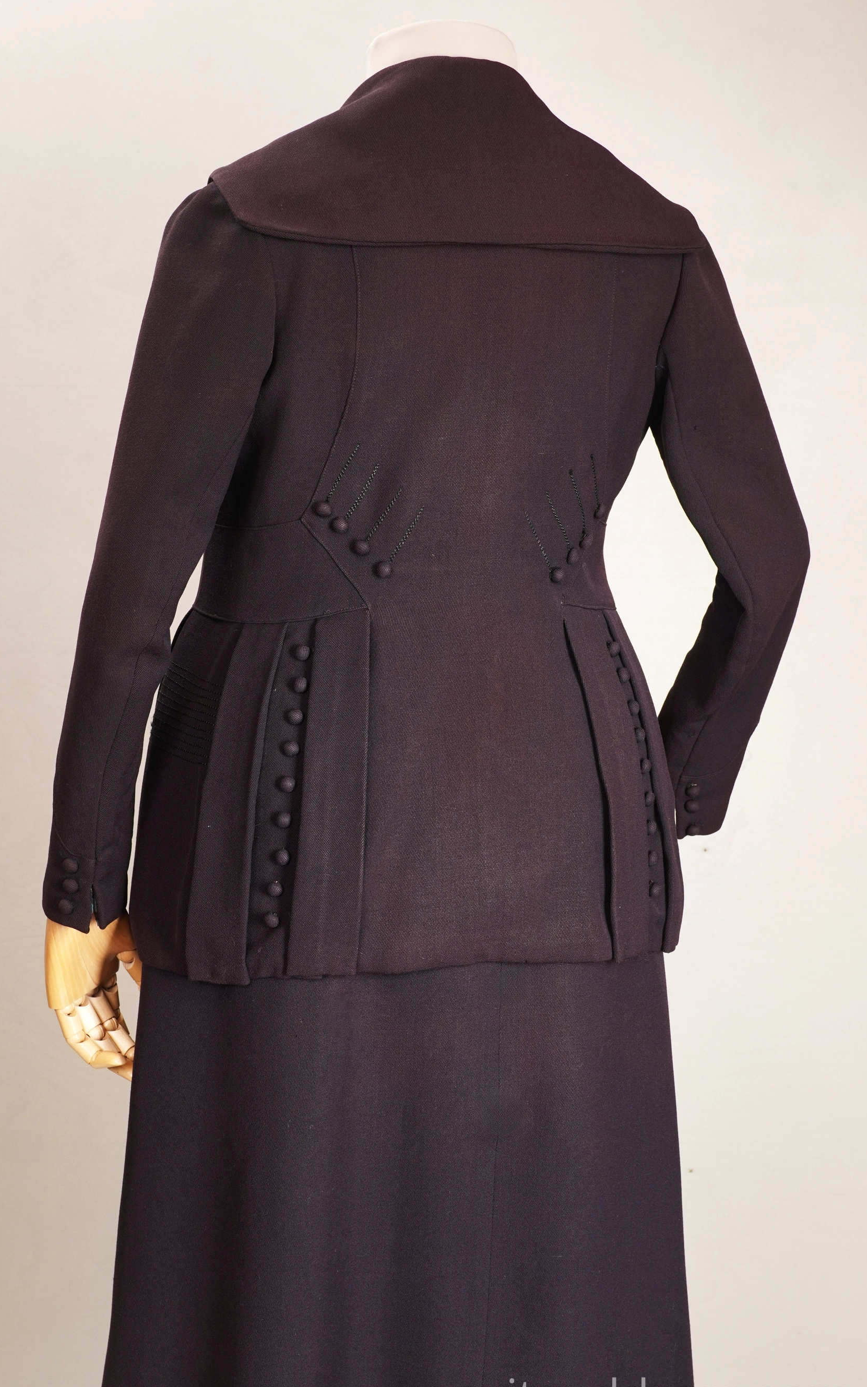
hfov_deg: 24.4
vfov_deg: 38.2
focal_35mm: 53
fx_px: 2004
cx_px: 390
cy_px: 716
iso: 320
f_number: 8
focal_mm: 32
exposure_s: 1/15
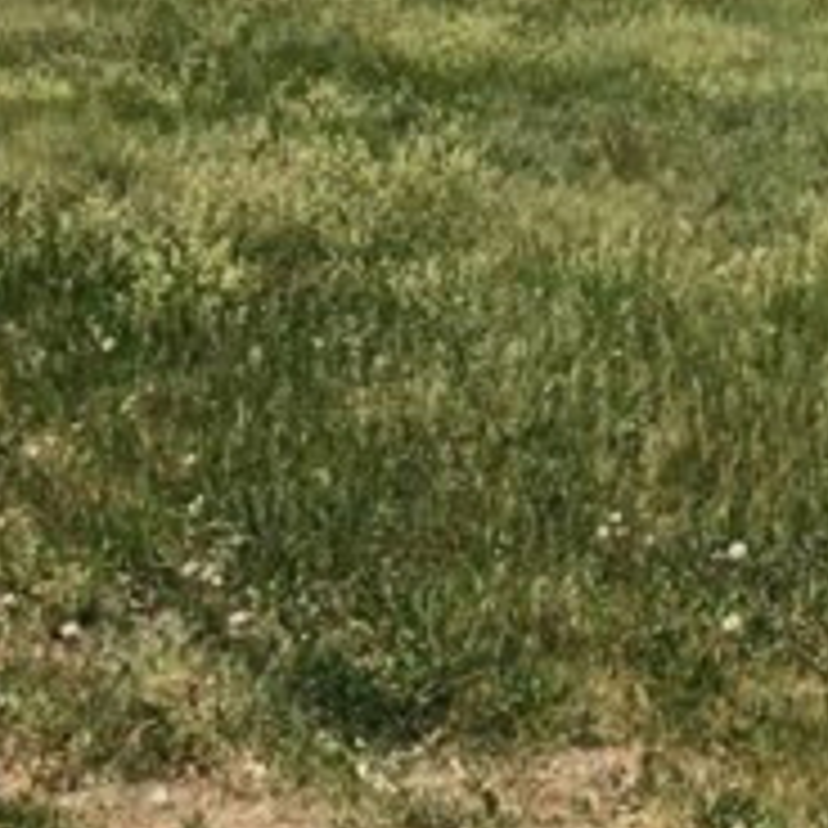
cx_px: 878
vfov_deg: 19.2
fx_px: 2327
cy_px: -117
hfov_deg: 19.4
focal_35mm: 86
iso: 20
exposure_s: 1/2024
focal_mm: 3.99
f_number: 1.8
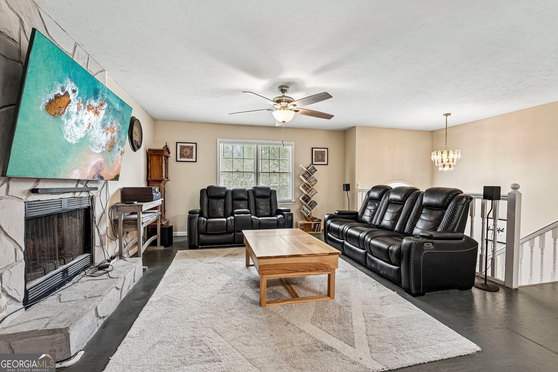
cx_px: 279
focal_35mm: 16
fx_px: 256
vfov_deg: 72.0
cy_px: 186
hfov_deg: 95.0
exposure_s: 1/15
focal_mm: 16.5
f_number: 8
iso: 800
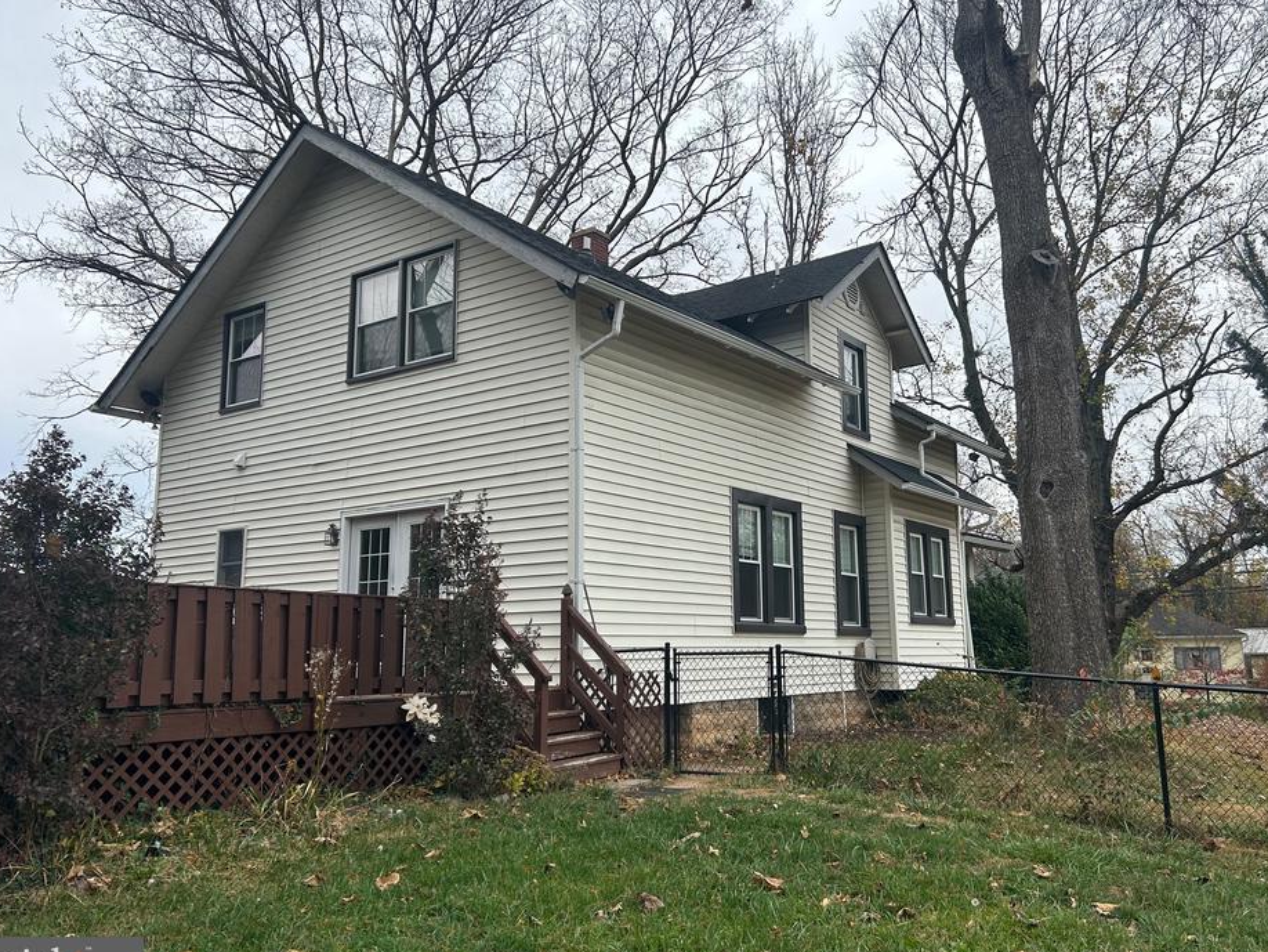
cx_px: 678
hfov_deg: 61.6
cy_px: 463
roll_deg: +0.9
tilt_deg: +11.3
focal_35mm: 29
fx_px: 1063
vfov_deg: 48.2
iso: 50
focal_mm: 5.7
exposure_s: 1/1838
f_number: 1.5
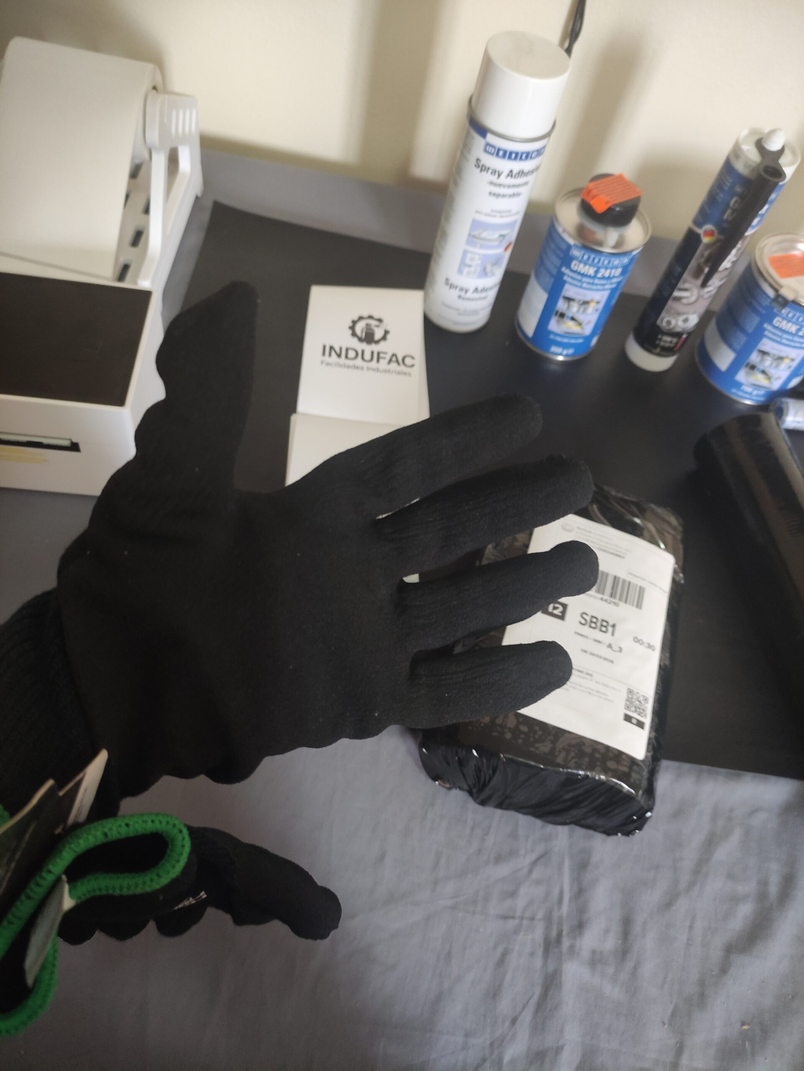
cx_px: 402
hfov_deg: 54.9
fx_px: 774
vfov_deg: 69.4
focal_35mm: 25
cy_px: 536
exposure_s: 1/33
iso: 1264
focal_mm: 5.43
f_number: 1.89
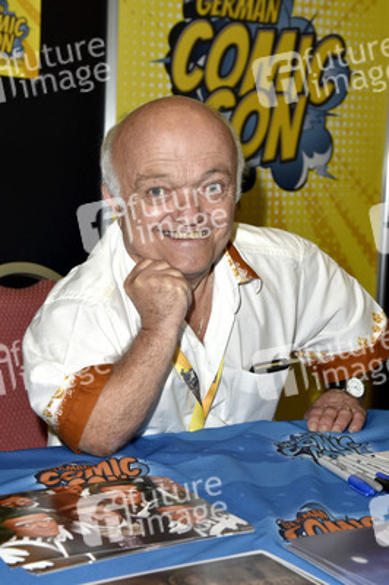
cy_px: 292
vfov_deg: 34.5
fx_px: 942
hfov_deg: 23.3
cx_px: 194
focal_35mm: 58
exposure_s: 1/125
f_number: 6.3
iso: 560
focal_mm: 58
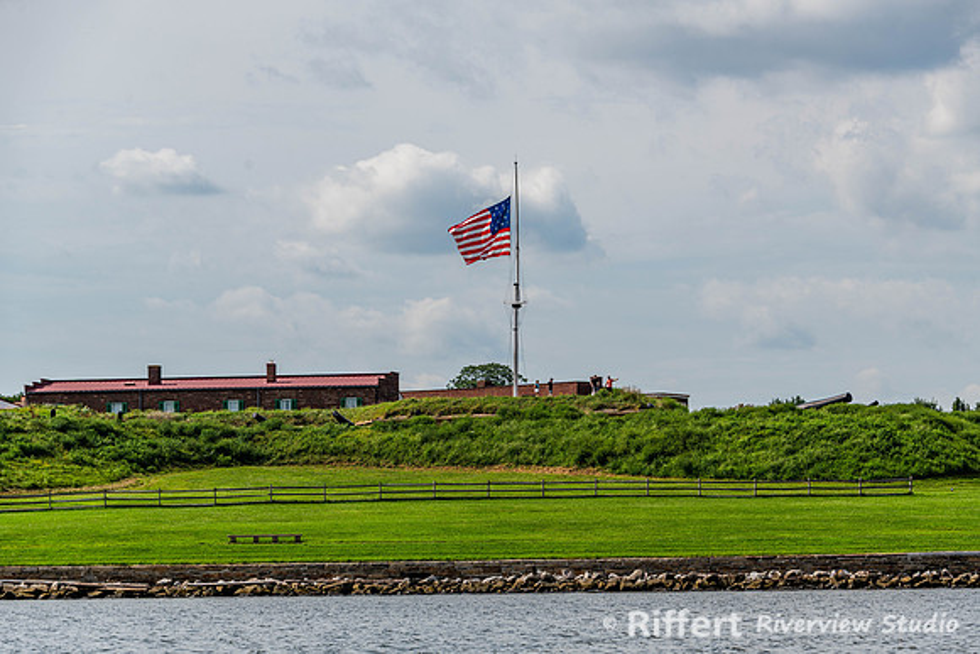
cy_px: 327
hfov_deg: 15.2
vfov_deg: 10.2
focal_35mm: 135
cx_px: 490
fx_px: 3676
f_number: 8
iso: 64
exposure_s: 1/400
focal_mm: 135
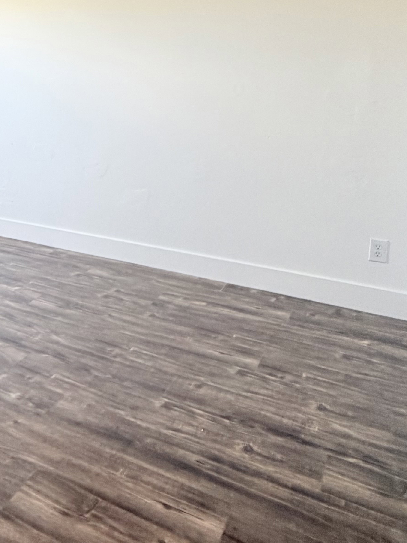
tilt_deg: -7.4
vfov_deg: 52.2
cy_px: 153
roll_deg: +0.3
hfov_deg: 39.4
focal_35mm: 34
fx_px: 533
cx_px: 57
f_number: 2.2
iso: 320
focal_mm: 2.22
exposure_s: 1/84
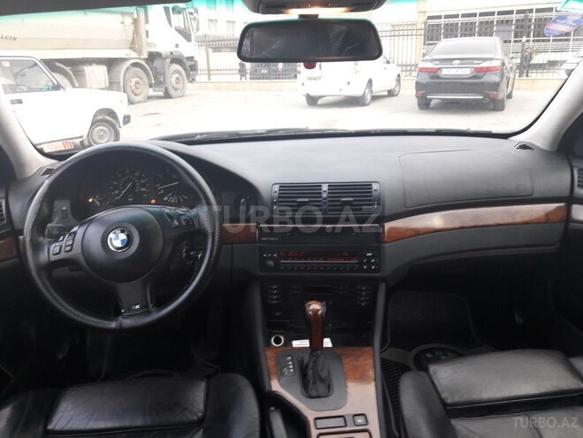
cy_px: 219
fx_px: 472
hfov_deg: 63.4
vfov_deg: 49.7
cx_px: 292
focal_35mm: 28
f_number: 1.9
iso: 100
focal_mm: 3.7
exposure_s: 1/33
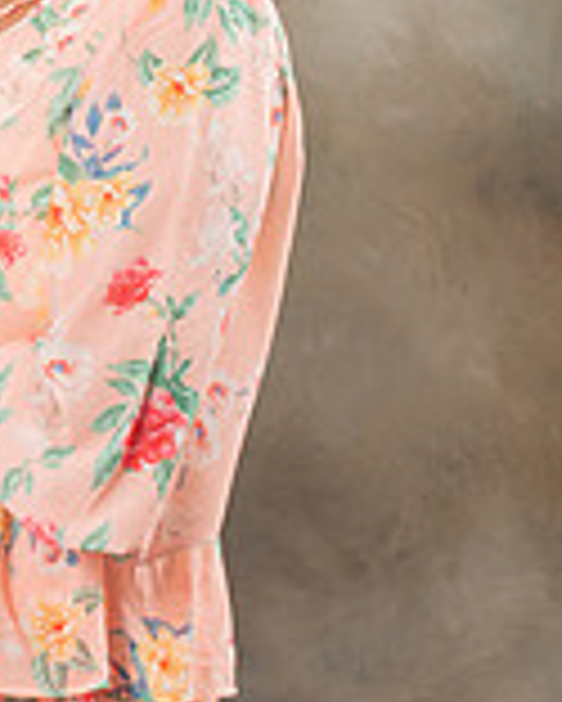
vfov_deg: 3.8
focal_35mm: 515
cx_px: -342
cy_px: 162
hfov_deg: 3.0
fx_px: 10697
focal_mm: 125
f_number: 5.6
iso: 200
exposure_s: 1/125
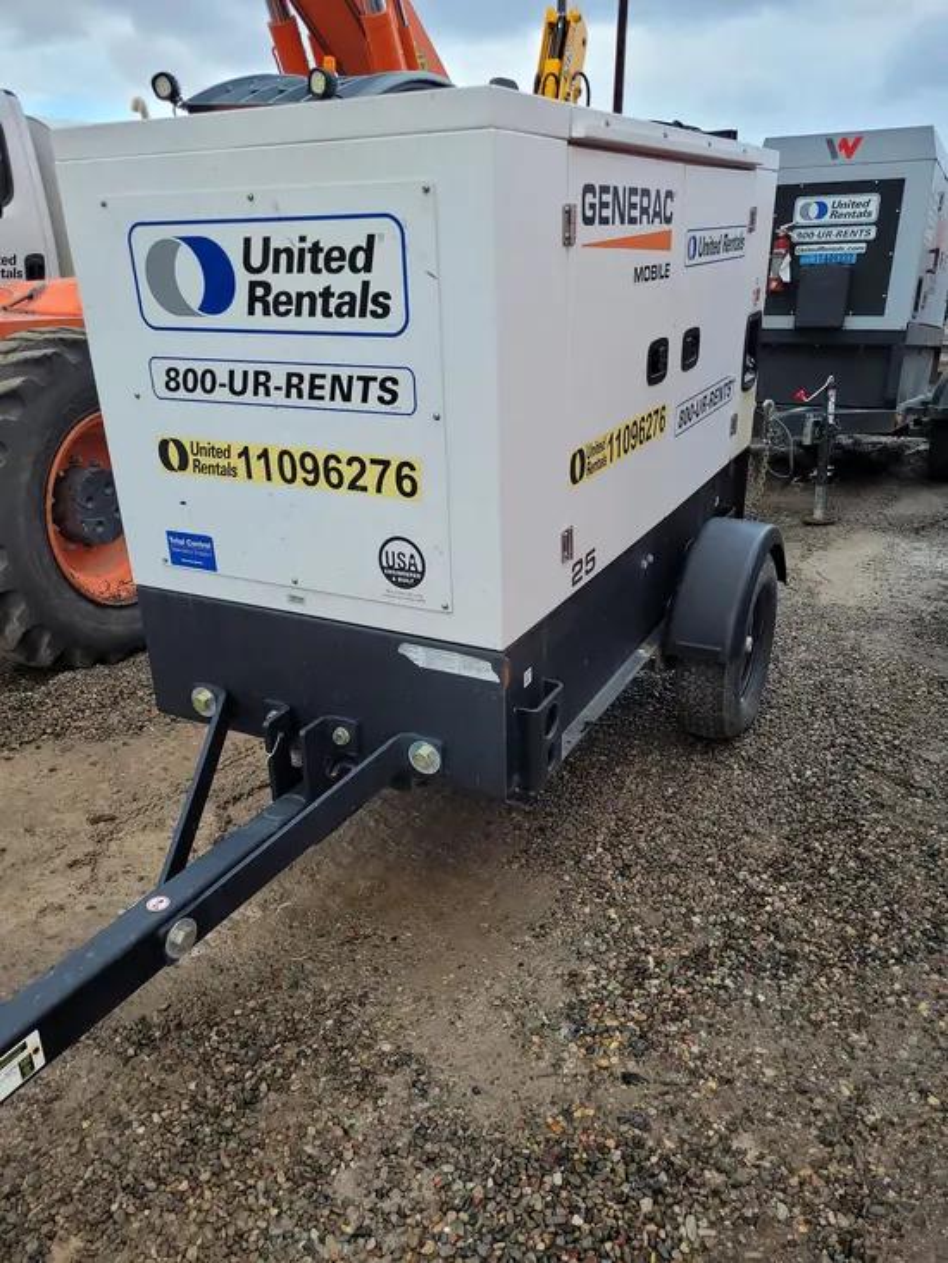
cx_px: 474
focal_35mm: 26
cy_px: 632
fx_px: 949
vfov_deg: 67.3
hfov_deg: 53.1
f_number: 1.8
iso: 40
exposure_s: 1/200
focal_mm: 5.4
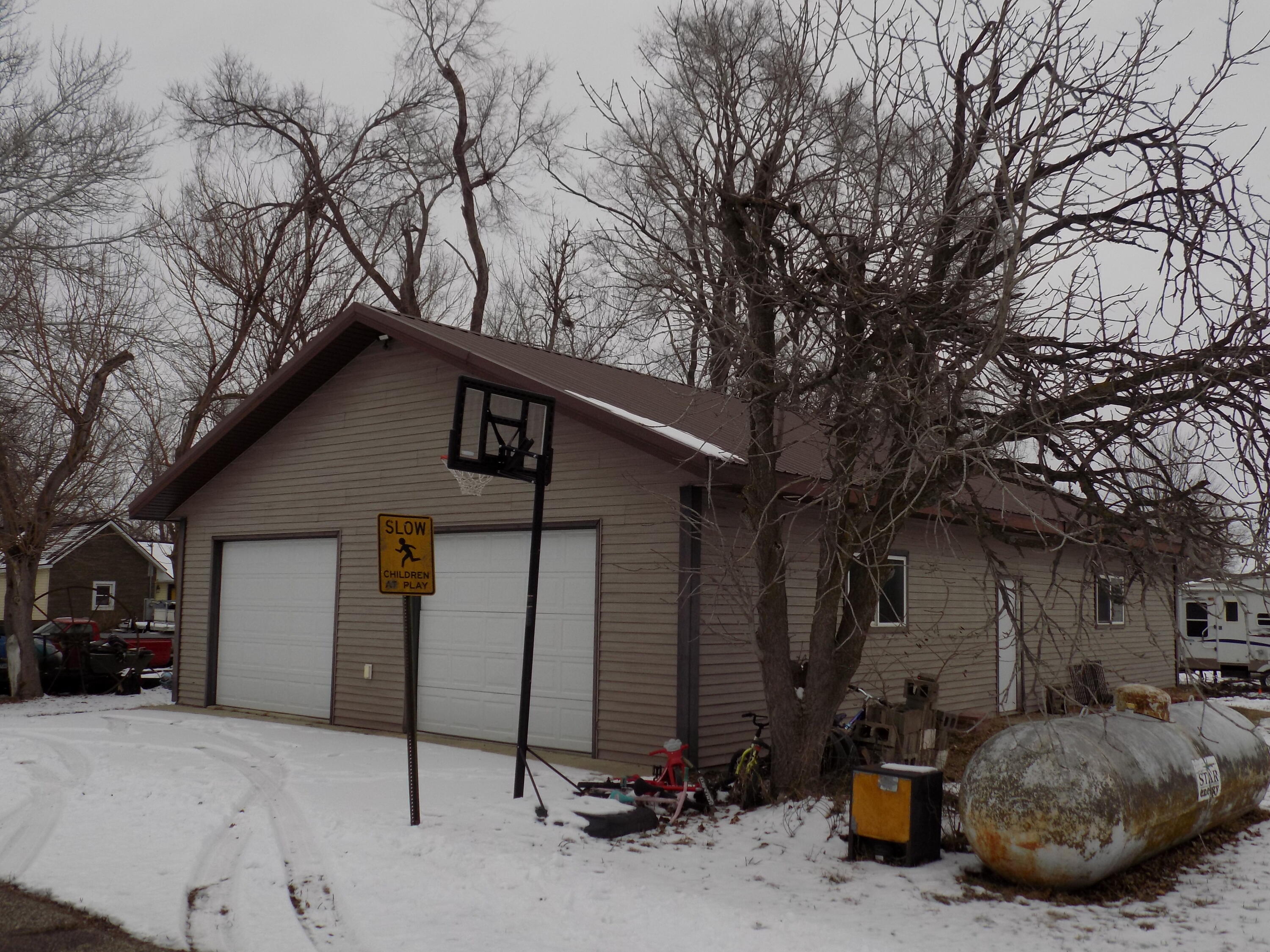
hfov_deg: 60.0
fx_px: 1101
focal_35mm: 30
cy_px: 476
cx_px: 635
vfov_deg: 46.8
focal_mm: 5.3
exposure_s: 1/800
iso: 80
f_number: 3.3
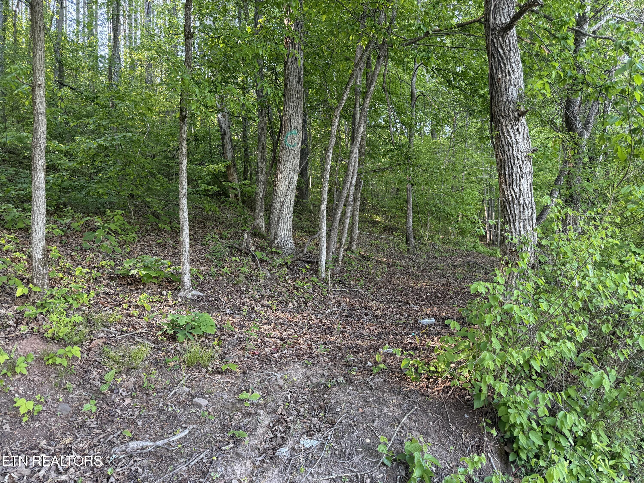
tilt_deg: +3.8
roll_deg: +2.3
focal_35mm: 24
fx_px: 446
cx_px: 322
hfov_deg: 71.6
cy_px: 242
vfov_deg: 56.8
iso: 200
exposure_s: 1/219
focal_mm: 6.76
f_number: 1.78
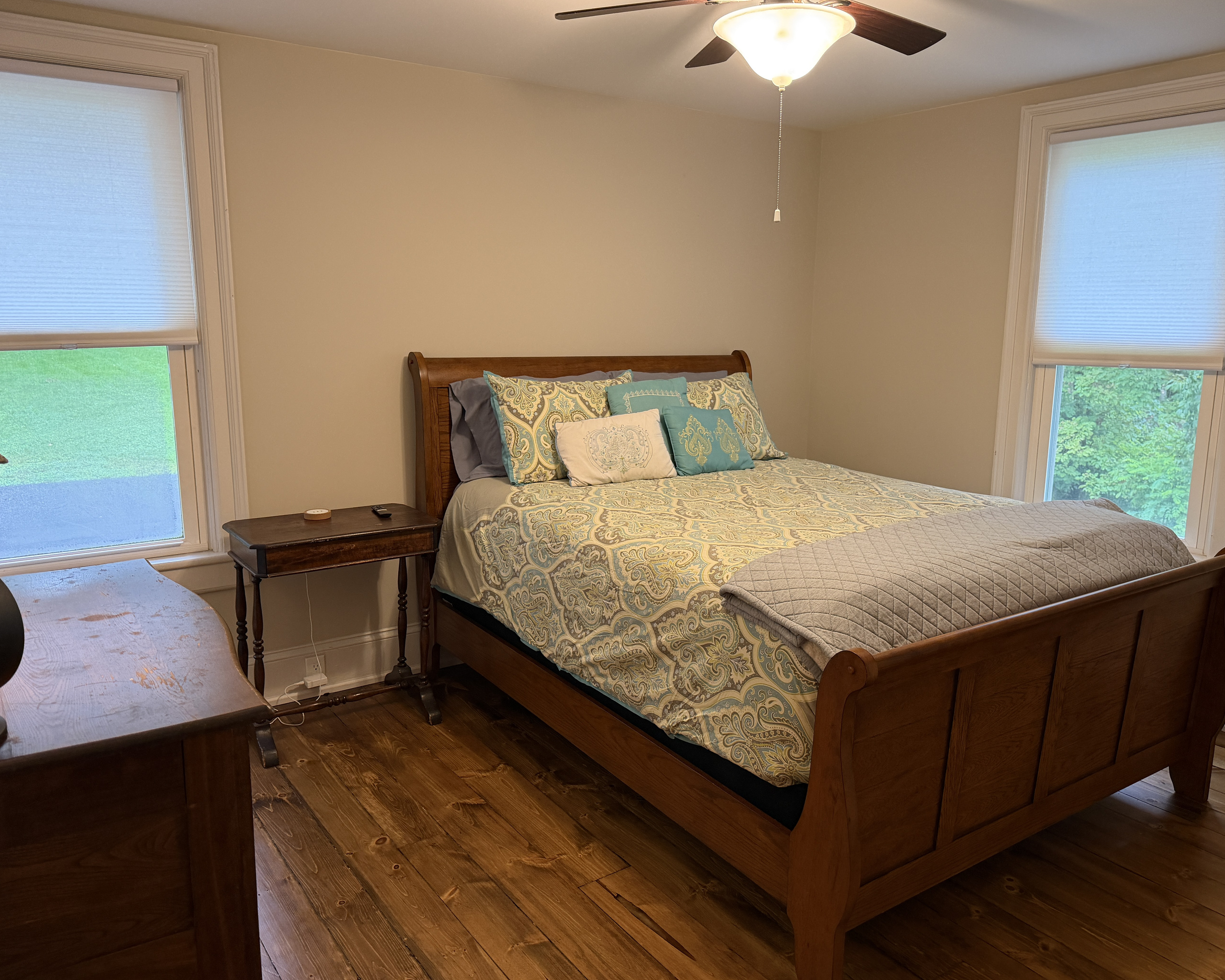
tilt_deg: -10.9
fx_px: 943
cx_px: 666
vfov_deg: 54.9
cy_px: 497
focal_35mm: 26
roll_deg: +0.3
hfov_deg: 65.9
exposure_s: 1/60
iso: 250
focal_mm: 6.76
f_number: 1.78
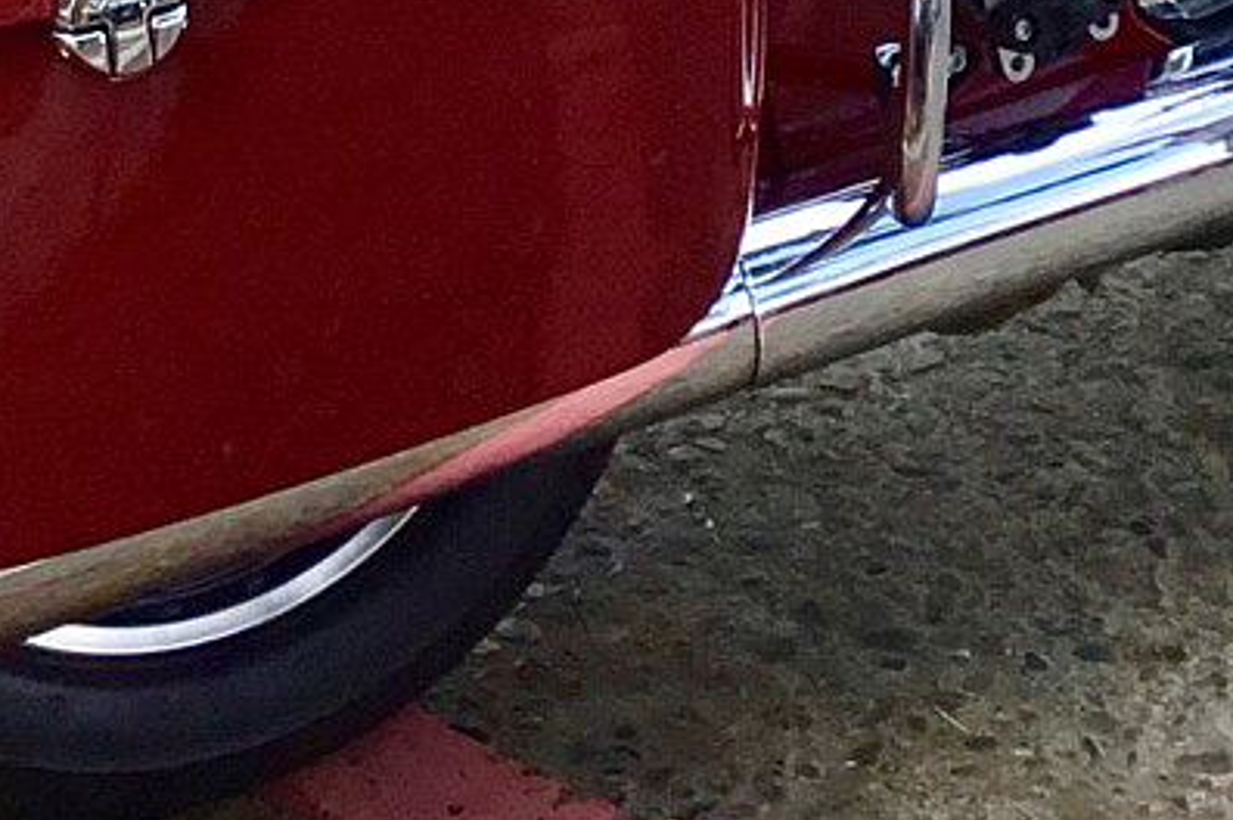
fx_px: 4449
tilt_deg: -14.5
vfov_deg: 9.8
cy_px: -770
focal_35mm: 130
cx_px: 736
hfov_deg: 15.8
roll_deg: +1.5
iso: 25
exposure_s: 1/289
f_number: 2.4
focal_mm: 3.3
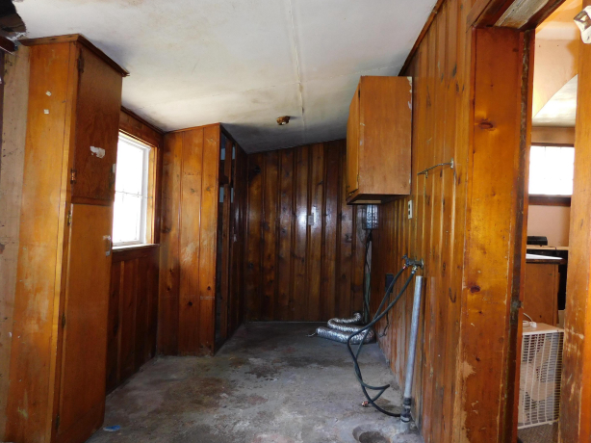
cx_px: 318
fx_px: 427
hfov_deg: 69.3
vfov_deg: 54.8
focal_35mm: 25
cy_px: 224
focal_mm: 4
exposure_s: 1/30
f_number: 3
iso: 200
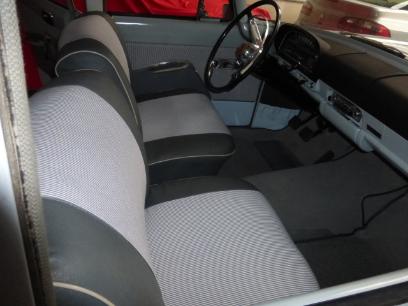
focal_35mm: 24
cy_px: 153
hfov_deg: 71.6
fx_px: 283
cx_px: 204
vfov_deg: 56.8
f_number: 3.3
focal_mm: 4.3
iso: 800
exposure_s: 1/30
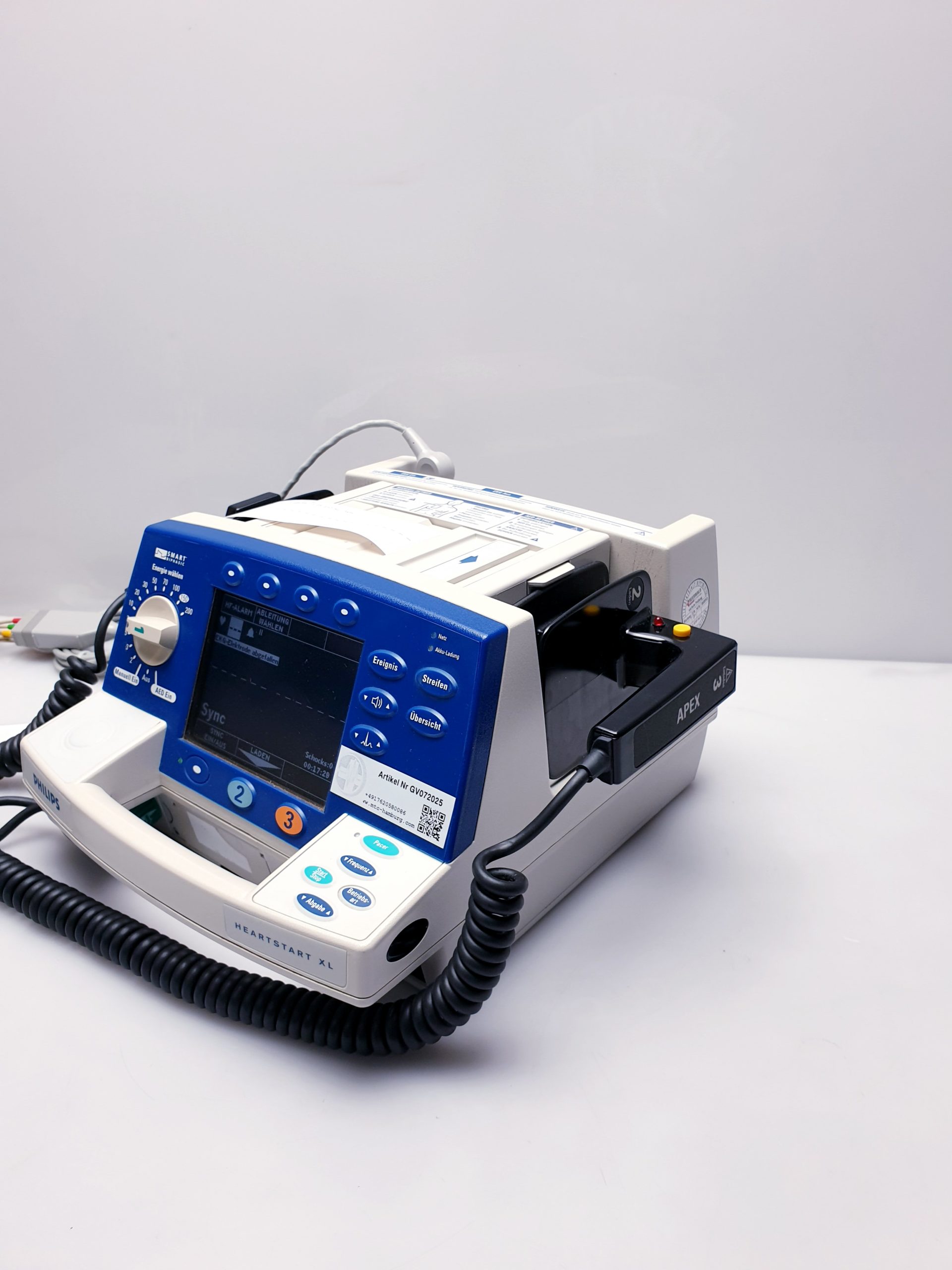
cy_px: 635
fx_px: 953
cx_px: 476
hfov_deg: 53.1
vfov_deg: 67.3
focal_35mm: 26
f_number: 2.4
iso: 64
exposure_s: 1/100
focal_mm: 4.3
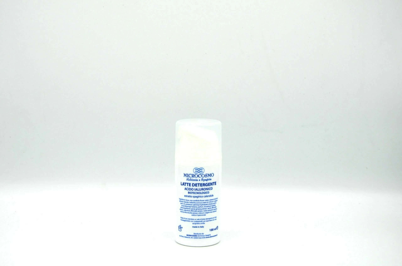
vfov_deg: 18.8
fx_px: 802
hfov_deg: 28.1
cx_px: 201
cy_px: 133
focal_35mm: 72
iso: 125
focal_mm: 48
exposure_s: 1/400
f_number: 8
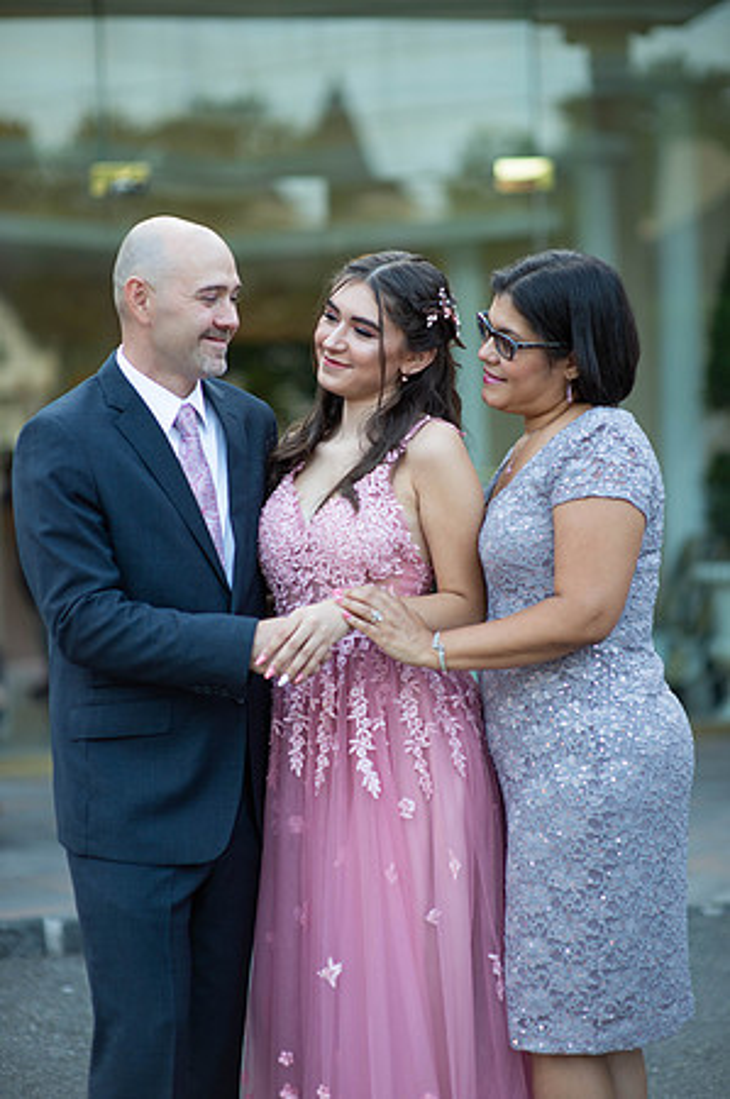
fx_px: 2591
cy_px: 550
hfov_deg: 16.0
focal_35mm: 85
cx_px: 365
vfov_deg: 23.9
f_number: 2
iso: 250
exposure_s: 1/500
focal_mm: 85
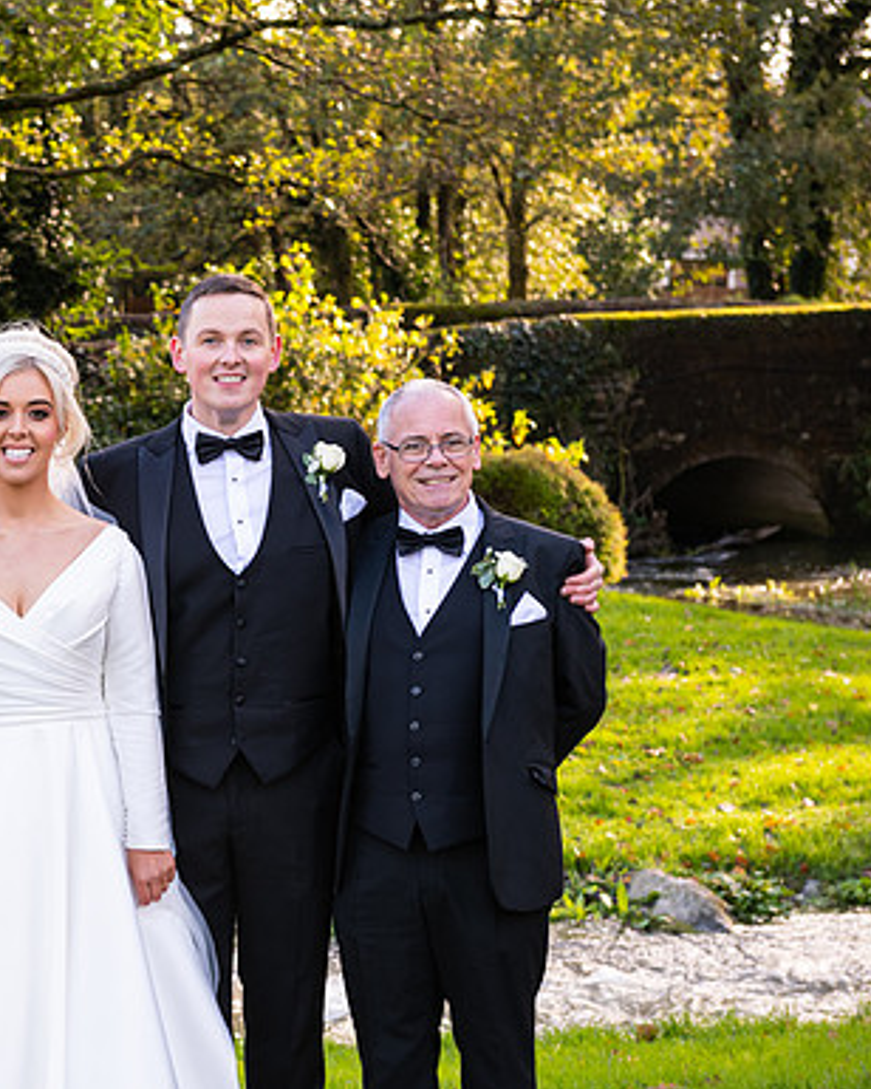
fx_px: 3190
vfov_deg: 19.4
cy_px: 544
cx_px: 116
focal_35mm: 99
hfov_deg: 15.4
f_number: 6.3
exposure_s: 1/160
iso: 500
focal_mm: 70
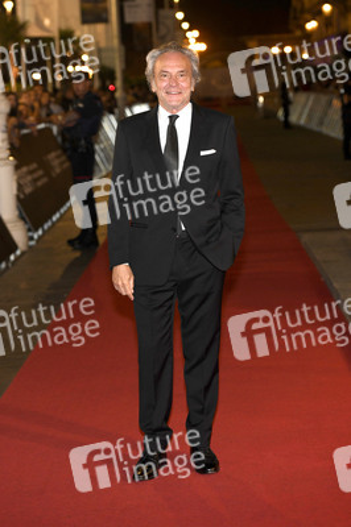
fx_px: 1348
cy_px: 264
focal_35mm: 92
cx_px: 176
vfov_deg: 22.2
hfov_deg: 14.8
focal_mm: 92
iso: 1600
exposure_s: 1/160
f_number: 5
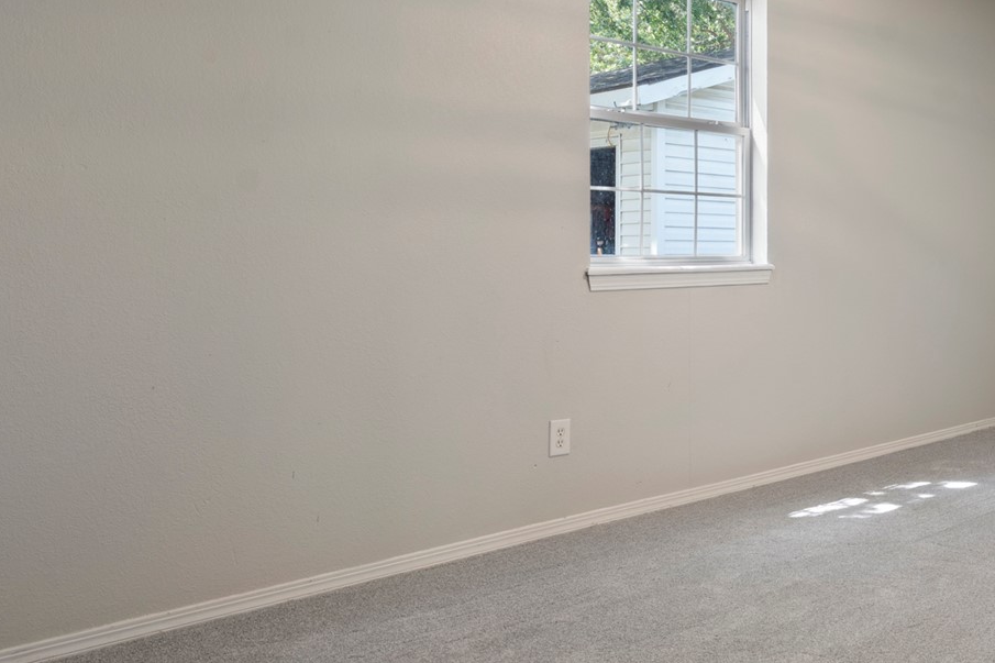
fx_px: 995
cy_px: 269
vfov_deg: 36.7
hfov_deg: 48.4
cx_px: 865
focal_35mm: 36
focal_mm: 16
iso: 200
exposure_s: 1/1.67
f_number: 8
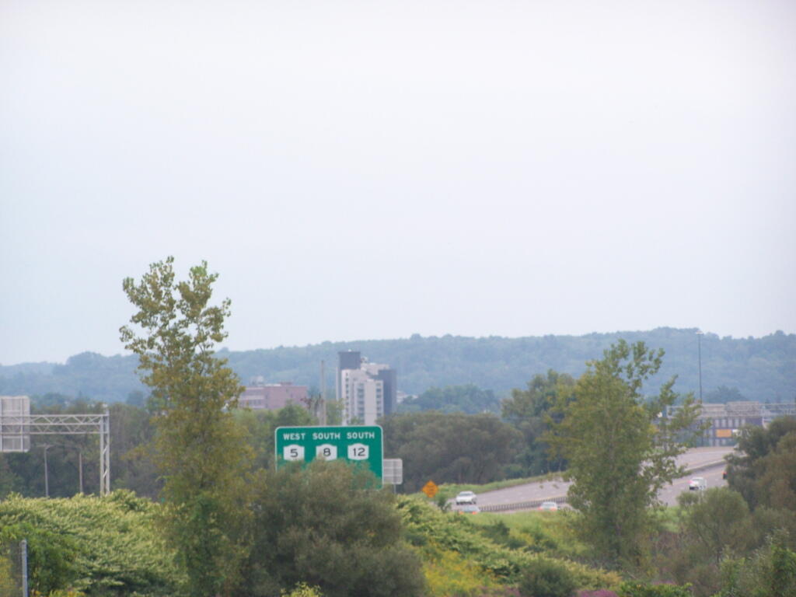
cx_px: 398
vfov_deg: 7.9
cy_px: 298
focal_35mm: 189
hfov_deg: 10.5
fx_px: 4346
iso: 140
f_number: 3.2
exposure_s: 1/60
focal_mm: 31.3
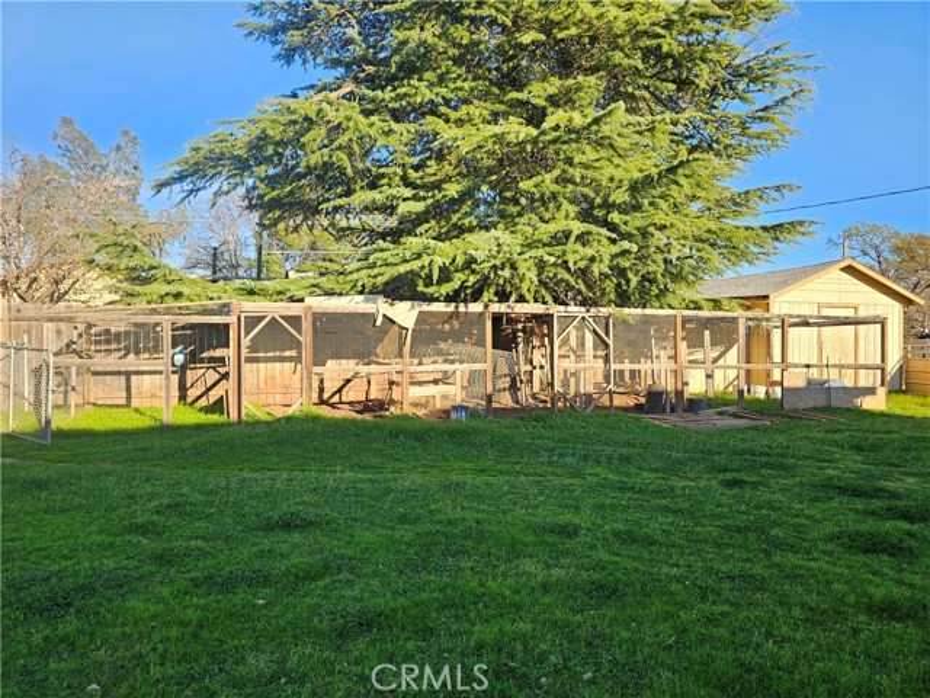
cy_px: 349
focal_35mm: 23
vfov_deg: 58.9
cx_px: 465
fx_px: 618
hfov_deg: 73.9
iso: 10
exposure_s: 1/201
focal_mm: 6.3
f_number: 1.7
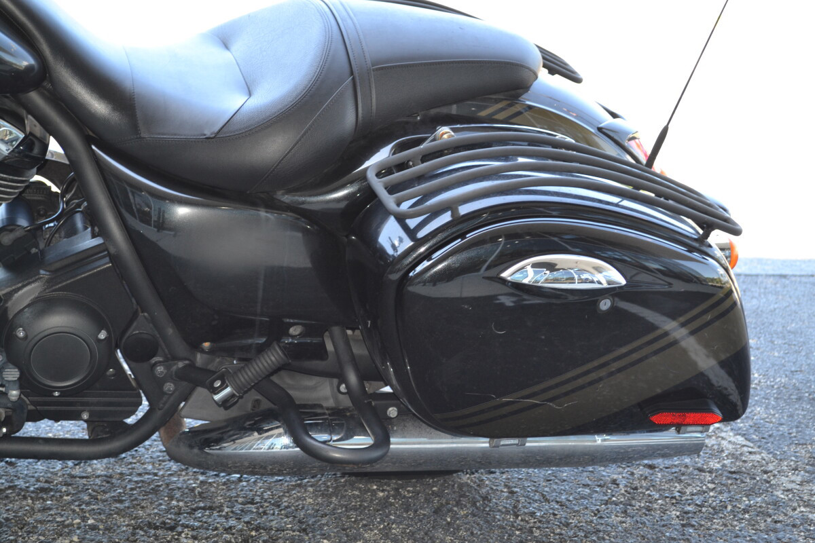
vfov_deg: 21.6
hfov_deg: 31.9
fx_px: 1426
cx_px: 408
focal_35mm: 63
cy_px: 272
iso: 400
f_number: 5.3
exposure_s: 1/80
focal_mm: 42
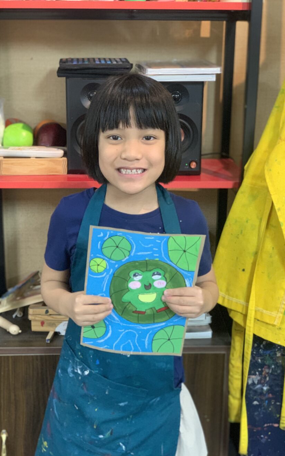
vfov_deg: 36.3
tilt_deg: -16.0
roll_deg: -0.3
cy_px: 226
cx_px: 134
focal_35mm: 56
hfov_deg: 23.1
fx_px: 696
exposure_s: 1/50
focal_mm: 6
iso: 250
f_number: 2.4
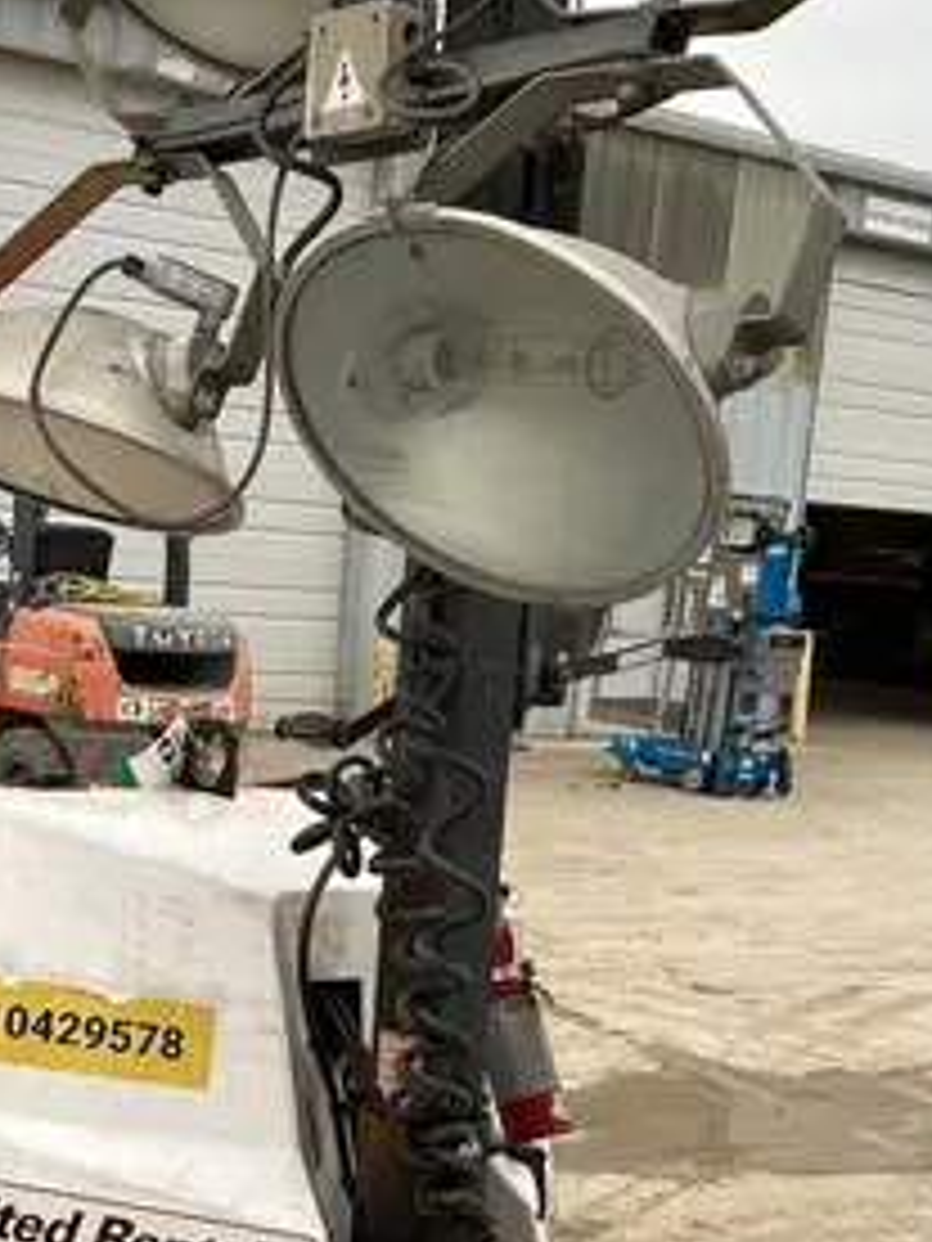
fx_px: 2477
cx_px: 279
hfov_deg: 21.2
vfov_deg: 27.6
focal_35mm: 69
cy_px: 992
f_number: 1.5
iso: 50
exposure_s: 1/658
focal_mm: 5.7
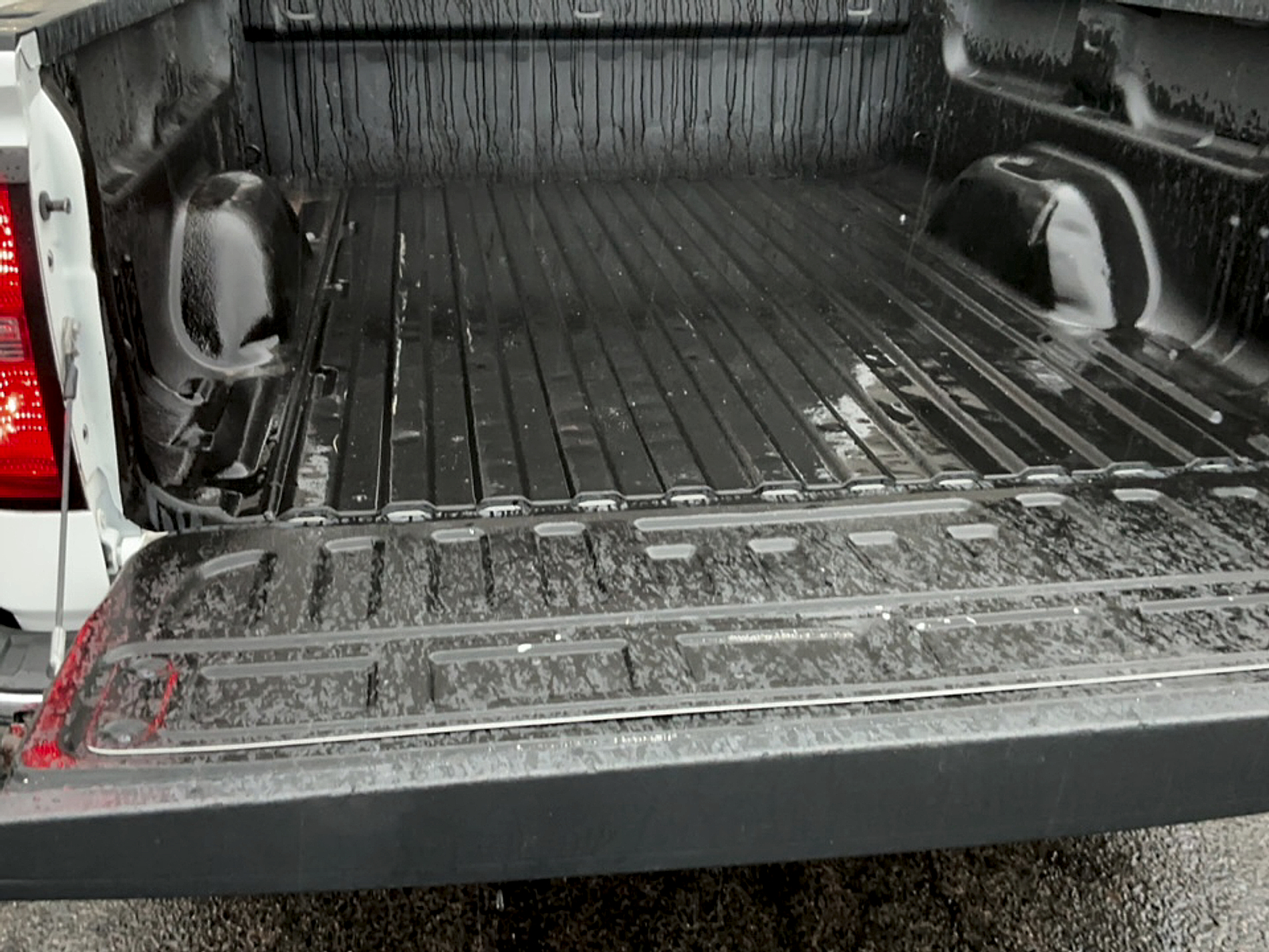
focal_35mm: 30
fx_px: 1100
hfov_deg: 60.0
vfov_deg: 46.8
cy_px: 476
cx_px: 634
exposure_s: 1/60
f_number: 1.8
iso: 125
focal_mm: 3
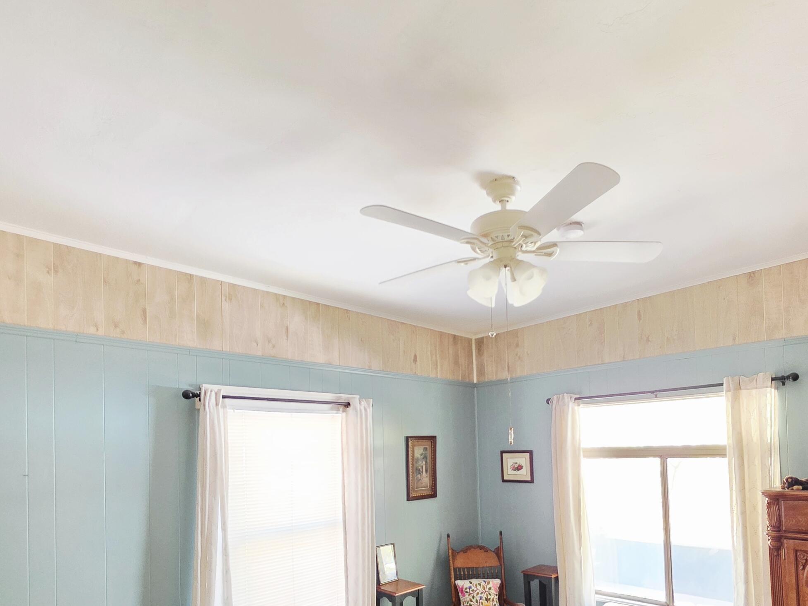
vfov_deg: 62.9
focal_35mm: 20
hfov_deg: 81.3
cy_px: 439
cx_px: 455
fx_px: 467
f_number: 1.9
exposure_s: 1/40
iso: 800
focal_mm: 2.2
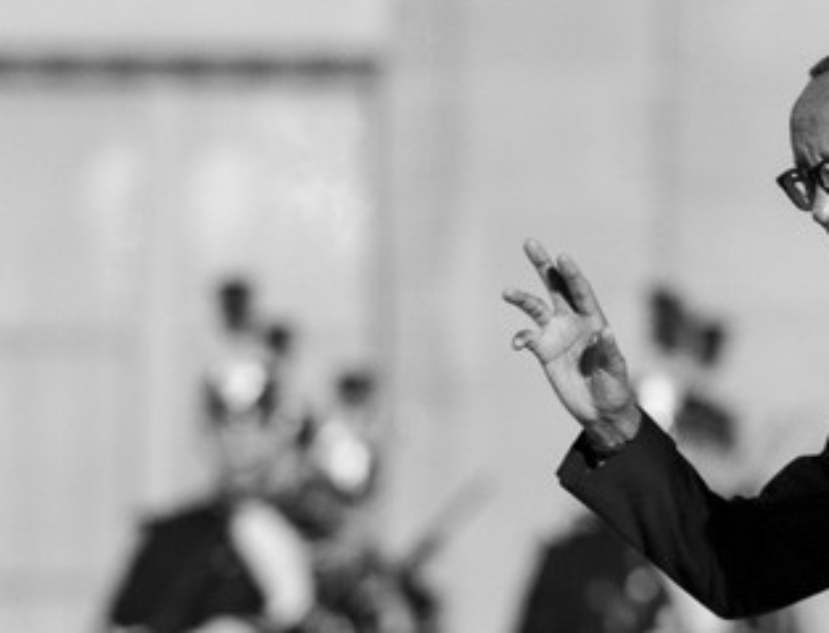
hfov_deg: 5.4
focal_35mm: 363
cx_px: 574
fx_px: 8753
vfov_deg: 4.1
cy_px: 481
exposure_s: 1/200
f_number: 1.4
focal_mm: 85
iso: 1600
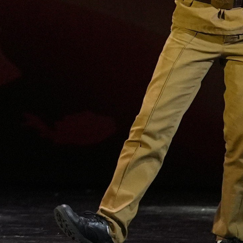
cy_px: -152
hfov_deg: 3.1
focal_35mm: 554
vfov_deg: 3.2
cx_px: -210
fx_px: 4400
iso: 4000
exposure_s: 1/400
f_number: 2.8
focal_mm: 116
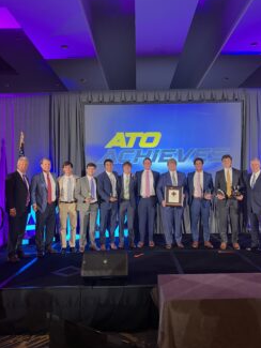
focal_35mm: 28
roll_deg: +1.7
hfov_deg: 49.7
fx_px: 281
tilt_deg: +1.6
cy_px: 171
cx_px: 140
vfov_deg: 63.4
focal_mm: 5.7
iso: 250
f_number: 1.5
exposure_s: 1/60
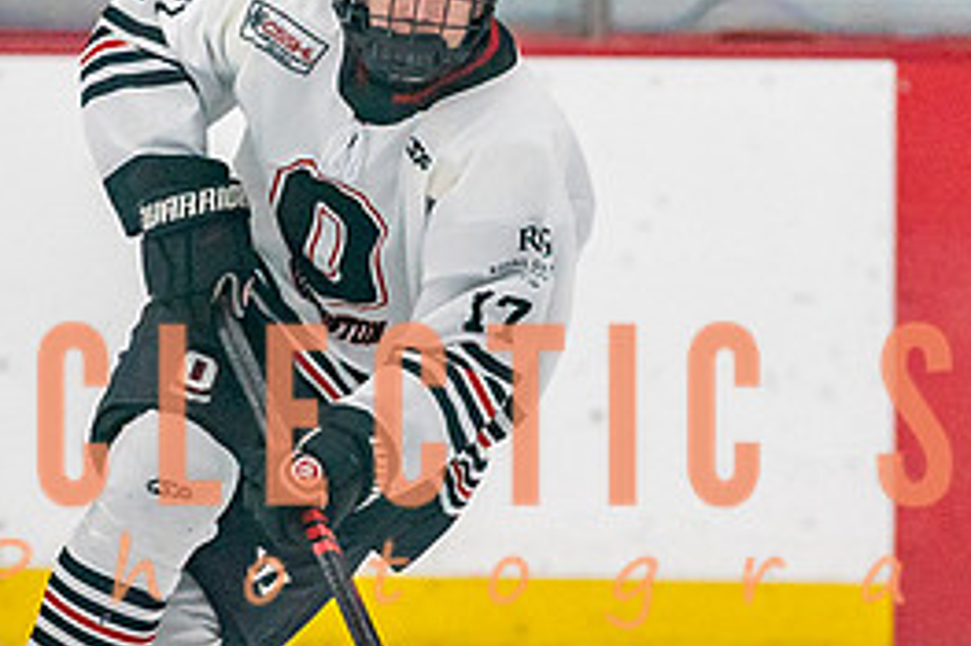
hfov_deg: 2.9
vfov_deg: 1.9
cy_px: 685
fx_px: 18976
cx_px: 258
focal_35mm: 704
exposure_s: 1/1250
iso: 3200
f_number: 2.8
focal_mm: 200
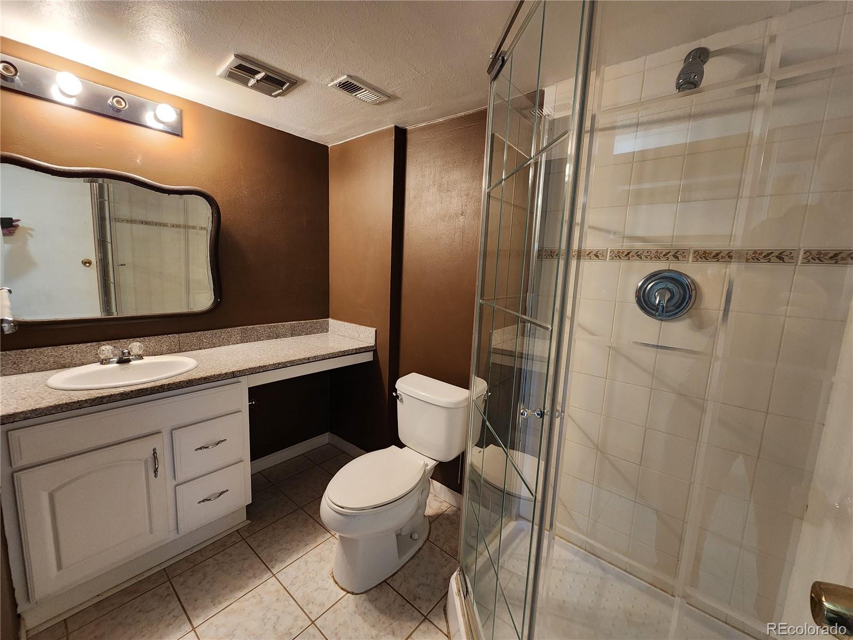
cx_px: 426
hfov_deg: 106.2
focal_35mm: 13
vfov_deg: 89.9
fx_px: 320
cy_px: 320
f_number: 2.2
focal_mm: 2.2
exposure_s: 1/40
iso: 400
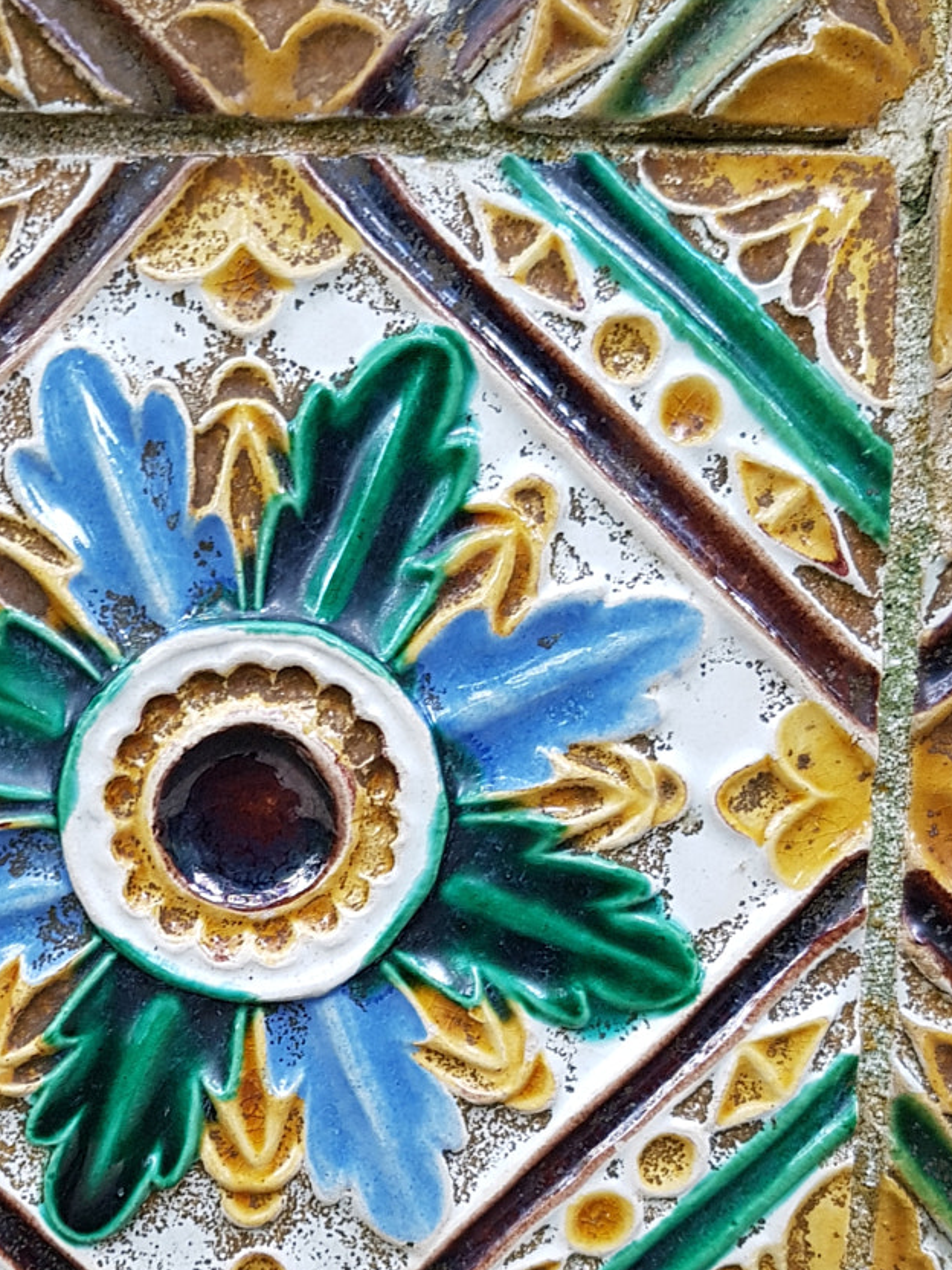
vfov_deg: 37.0
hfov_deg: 28.8
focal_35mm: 50
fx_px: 1833
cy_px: 988
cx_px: 264
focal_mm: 4.2
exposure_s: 1/100
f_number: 1.7
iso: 80
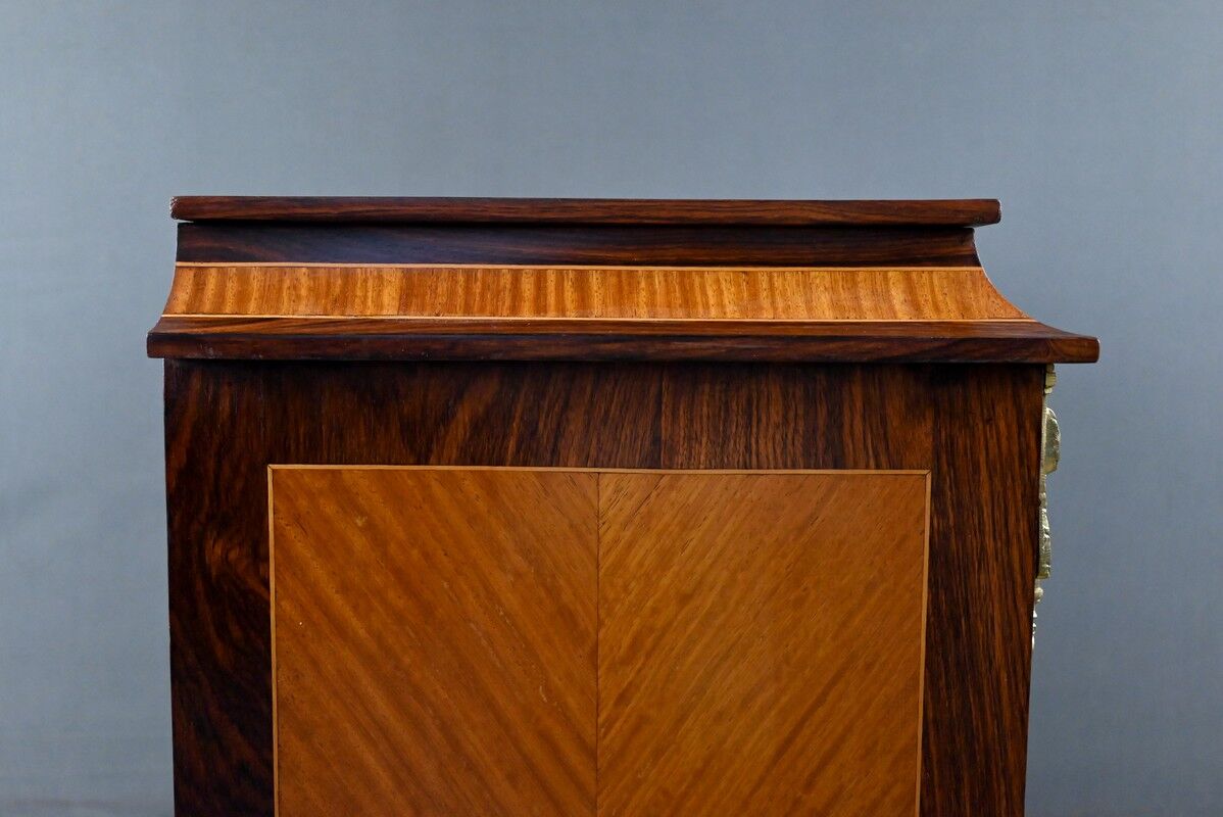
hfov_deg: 54.4
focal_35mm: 35
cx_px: 612
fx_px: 1190
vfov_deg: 37.9
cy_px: 408
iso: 5000
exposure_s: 1/100
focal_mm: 35
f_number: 5
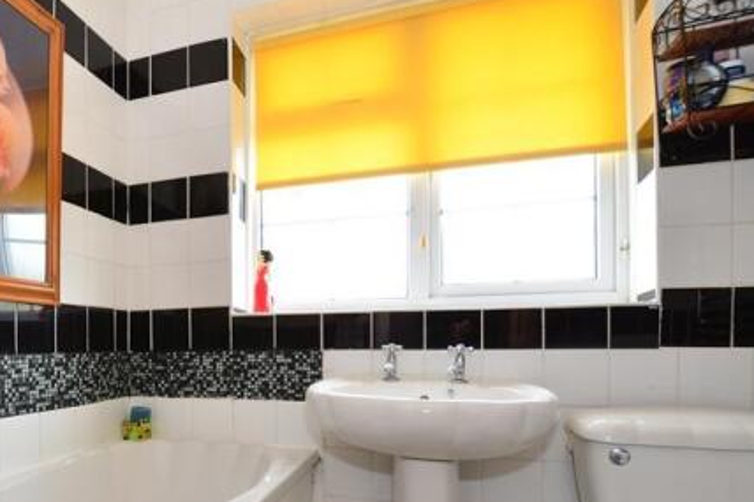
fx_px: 482
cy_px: 350
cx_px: 222
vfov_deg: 53.5
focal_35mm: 23
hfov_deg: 72.6
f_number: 7.1
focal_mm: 10
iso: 400
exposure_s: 1/30
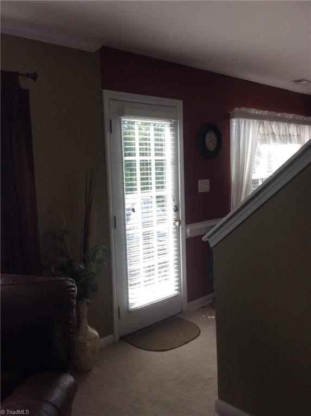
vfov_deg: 56.9
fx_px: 385
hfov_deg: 44.0
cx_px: 156
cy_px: 208
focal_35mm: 32
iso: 40
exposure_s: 1/120
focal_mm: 3.3
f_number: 2.4
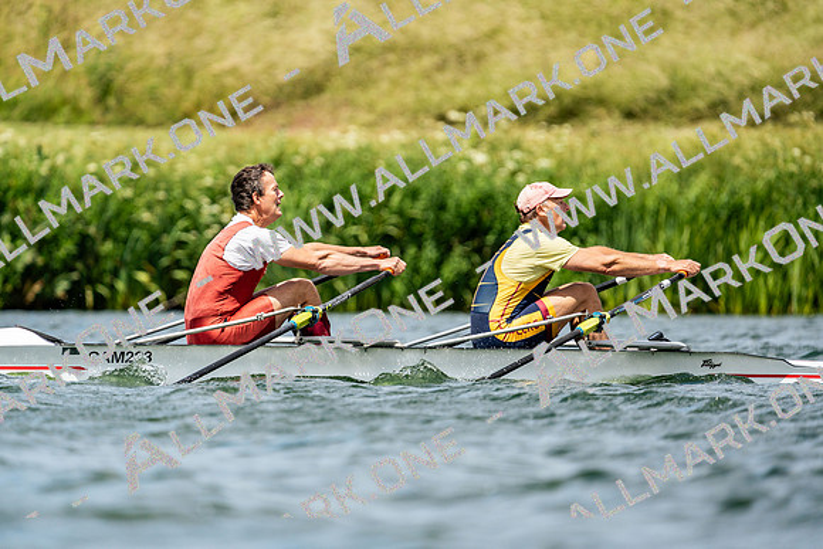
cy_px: 274
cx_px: 412
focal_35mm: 600
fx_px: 13719
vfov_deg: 2.3
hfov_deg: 3.4
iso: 320
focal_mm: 600
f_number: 6.3
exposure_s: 1/2000
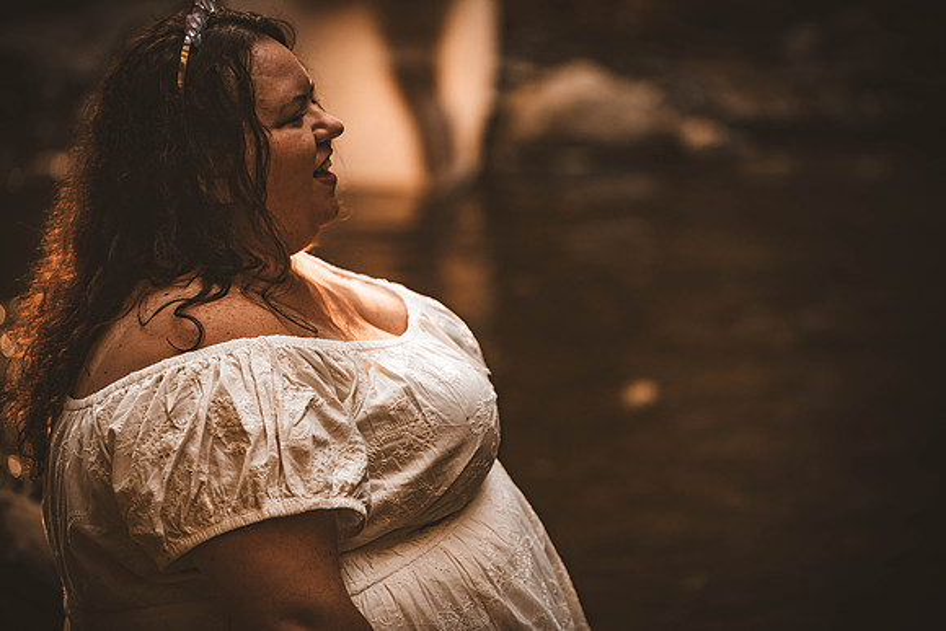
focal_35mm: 160
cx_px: 473
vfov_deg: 8.6
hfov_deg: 12.8
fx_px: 4205
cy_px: 316
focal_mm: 160
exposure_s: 1/400
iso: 1000
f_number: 2.8
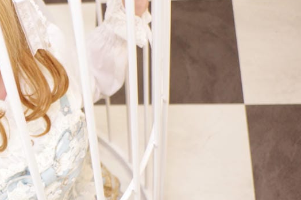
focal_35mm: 71
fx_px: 593
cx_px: -30
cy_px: 130
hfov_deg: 26.3
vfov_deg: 19.1
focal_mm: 21
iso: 400
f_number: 3.2
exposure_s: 1/80
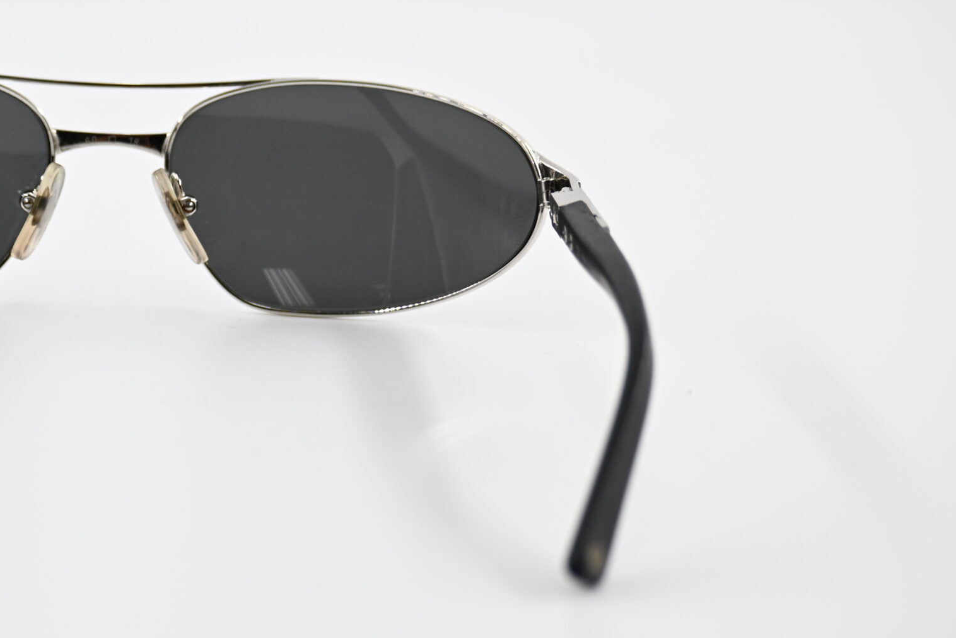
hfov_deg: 13.4
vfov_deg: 9.0
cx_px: 180
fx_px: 4037
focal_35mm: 152
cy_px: 334
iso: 400
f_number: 4.8
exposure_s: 1/500
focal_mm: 60
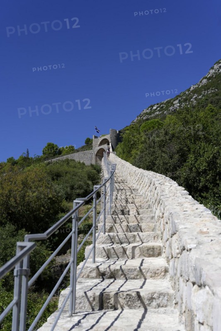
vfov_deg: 45.4
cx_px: 110
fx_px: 396
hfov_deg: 31.2
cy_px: 166
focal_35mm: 43
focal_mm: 43
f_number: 5.6
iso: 160
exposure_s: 1/1600
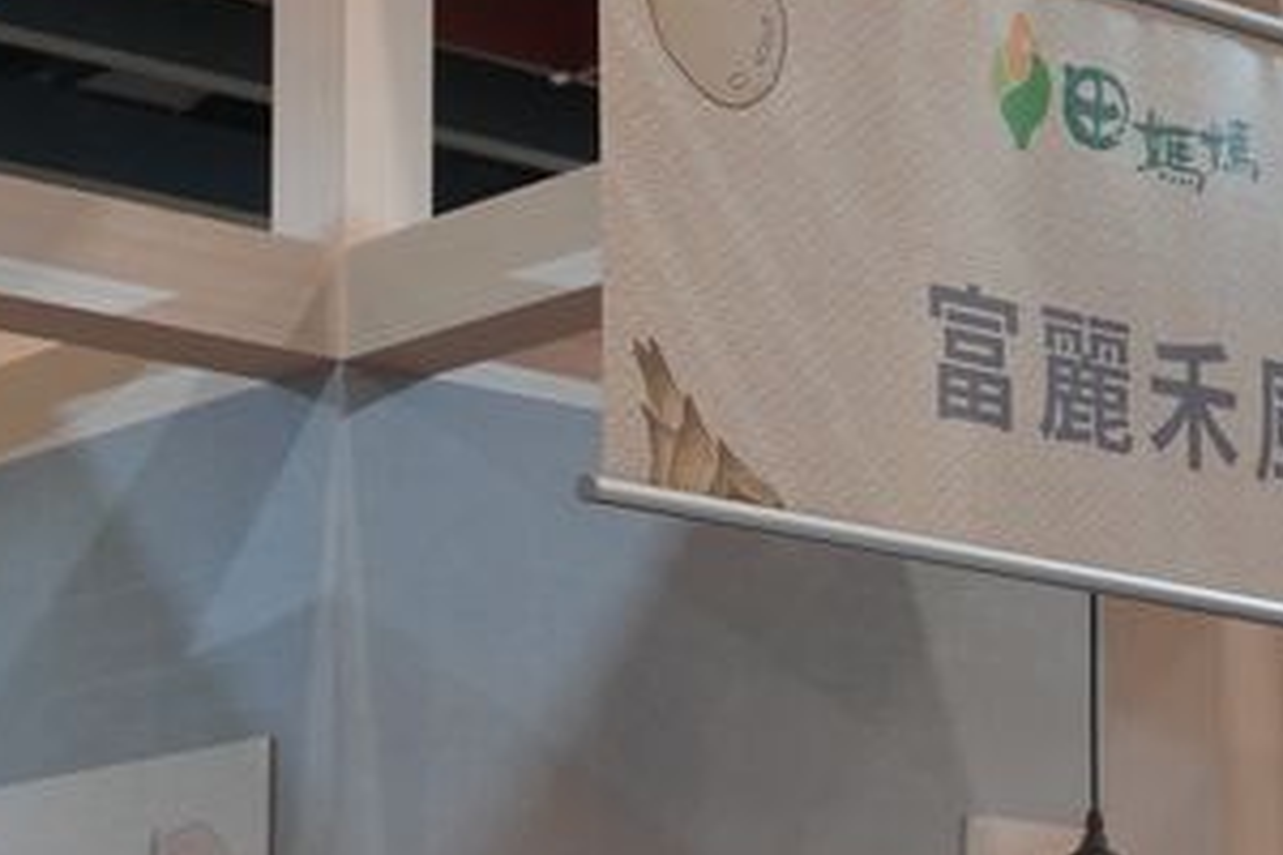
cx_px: -368
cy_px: 1107
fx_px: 3991
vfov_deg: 11.9
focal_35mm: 112
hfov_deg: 17.2
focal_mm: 28
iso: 1600
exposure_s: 1/160
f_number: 4
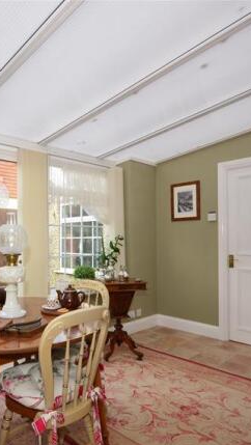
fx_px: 283
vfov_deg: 76.3
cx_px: 48
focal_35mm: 24
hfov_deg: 45.2
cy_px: 226
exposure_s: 1/100
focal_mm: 10
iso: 400
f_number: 6.3
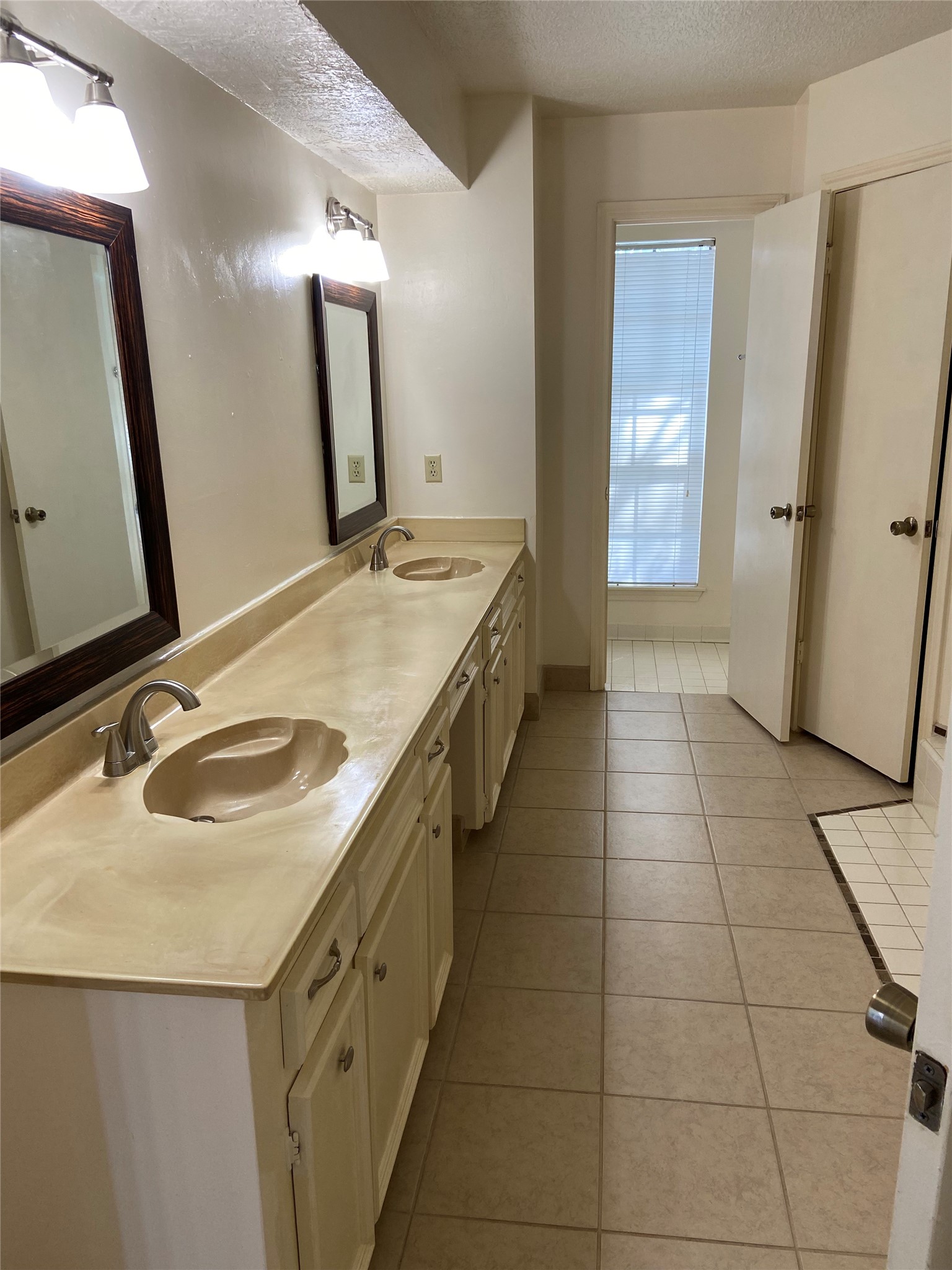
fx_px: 953
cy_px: 635
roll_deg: +0.8
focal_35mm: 26
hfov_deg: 53.1
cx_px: 476
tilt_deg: -11.8
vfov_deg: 67.3
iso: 80
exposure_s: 1/120
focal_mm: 4.25
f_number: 1.8
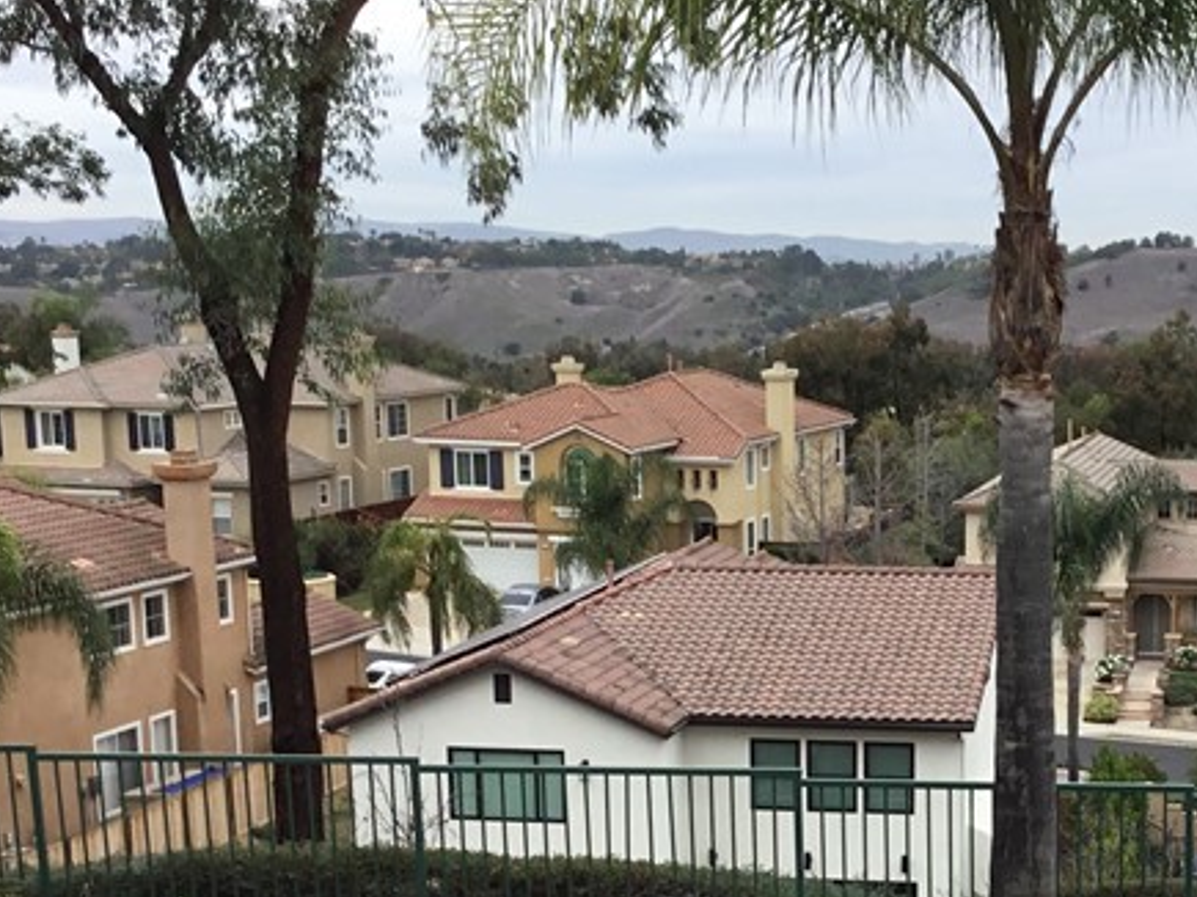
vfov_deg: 19.8
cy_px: 809
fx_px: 2524
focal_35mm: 73
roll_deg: +0.2
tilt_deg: -13.2
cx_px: 952
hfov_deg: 26.2
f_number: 2.4
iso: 25
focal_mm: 3.3
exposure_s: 1/558
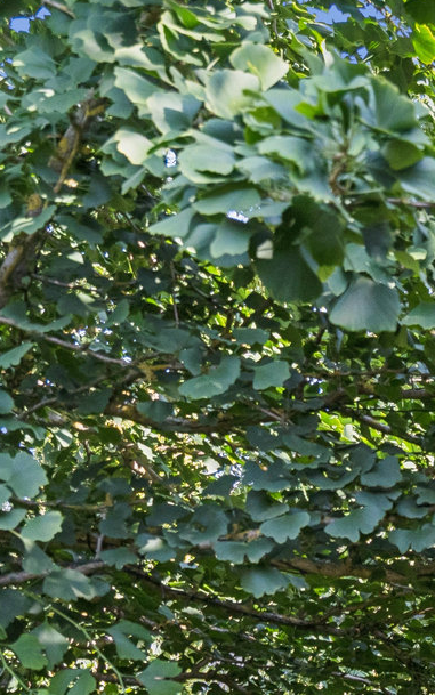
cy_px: 761
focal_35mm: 99
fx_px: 1877
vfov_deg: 20.1
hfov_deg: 11.8
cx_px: 887
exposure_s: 1/500
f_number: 6.3
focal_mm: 29
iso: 1000
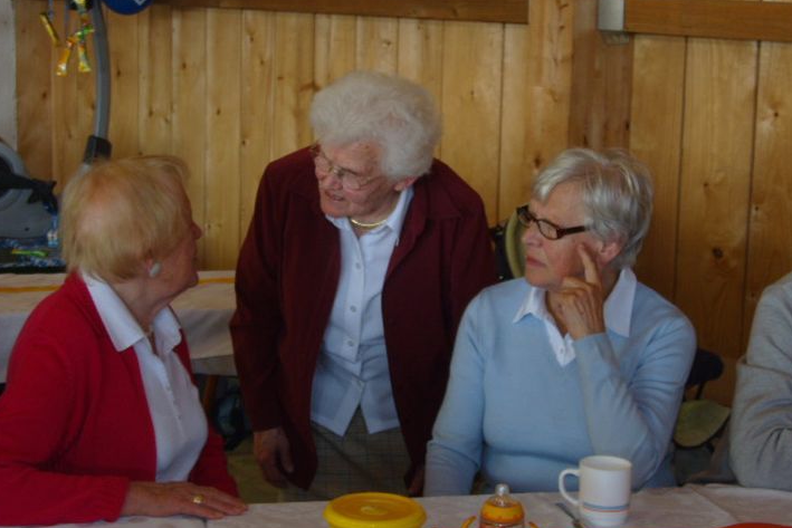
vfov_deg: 18.0
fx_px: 1672
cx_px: 397
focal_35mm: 76
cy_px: 253
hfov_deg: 26.6
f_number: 4.1
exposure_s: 1/45
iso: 133
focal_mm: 15
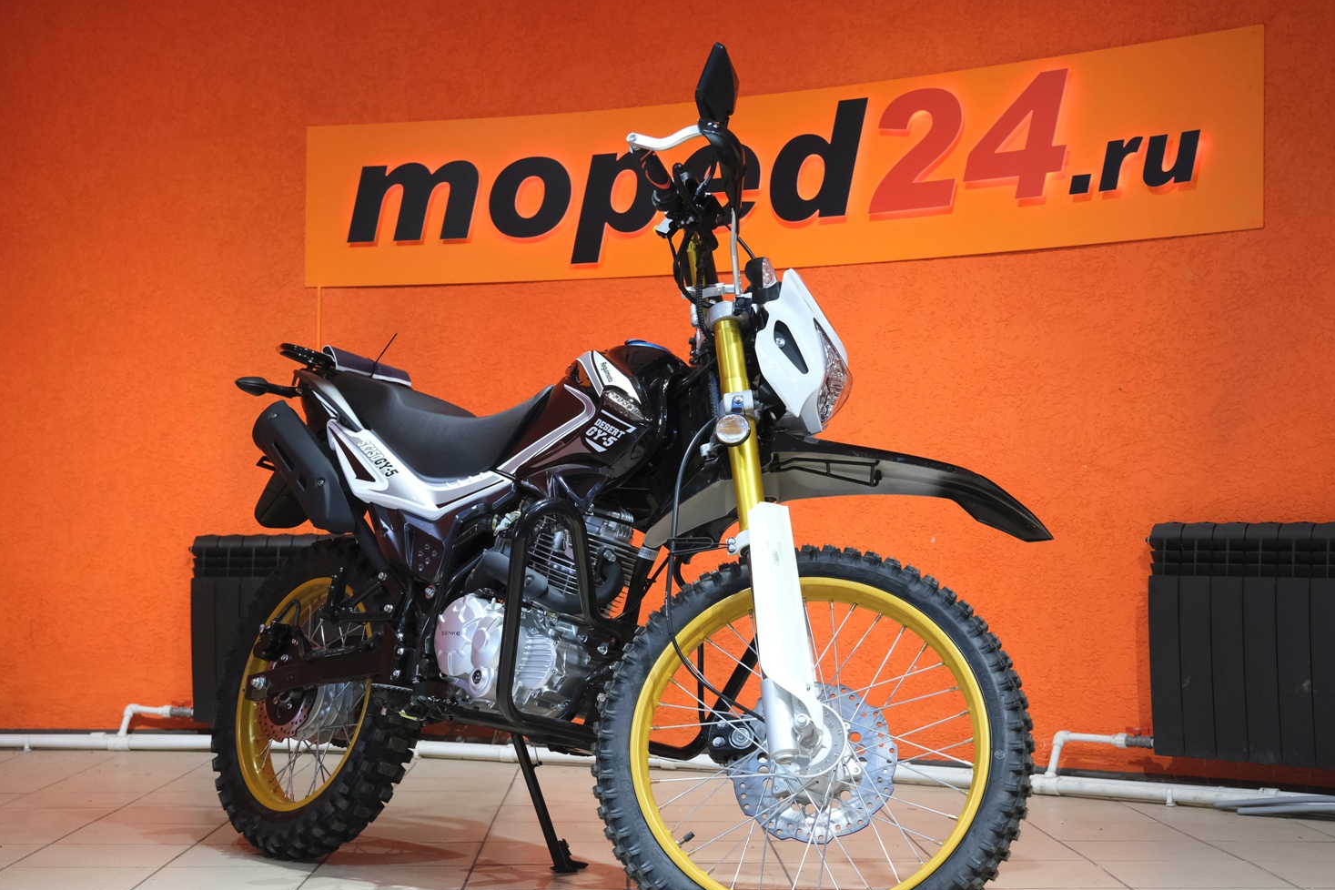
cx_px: 638
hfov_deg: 41.1
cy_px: 476
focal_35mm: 48
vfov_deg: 28.1
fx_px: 1780
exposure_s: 1/100
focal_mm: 29.2
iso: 1600
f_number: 4
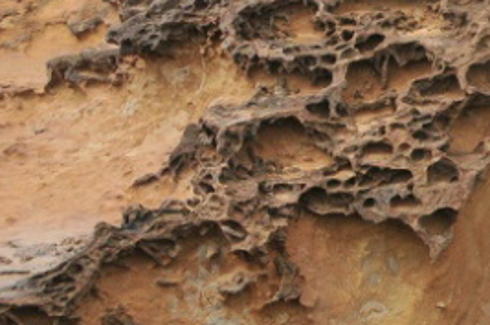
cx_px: 892
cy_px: -59
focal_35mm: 152
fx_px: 2063
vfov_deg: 8.9
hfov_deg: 12.4
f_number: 8
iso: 200
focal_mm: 27
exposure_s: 1/250
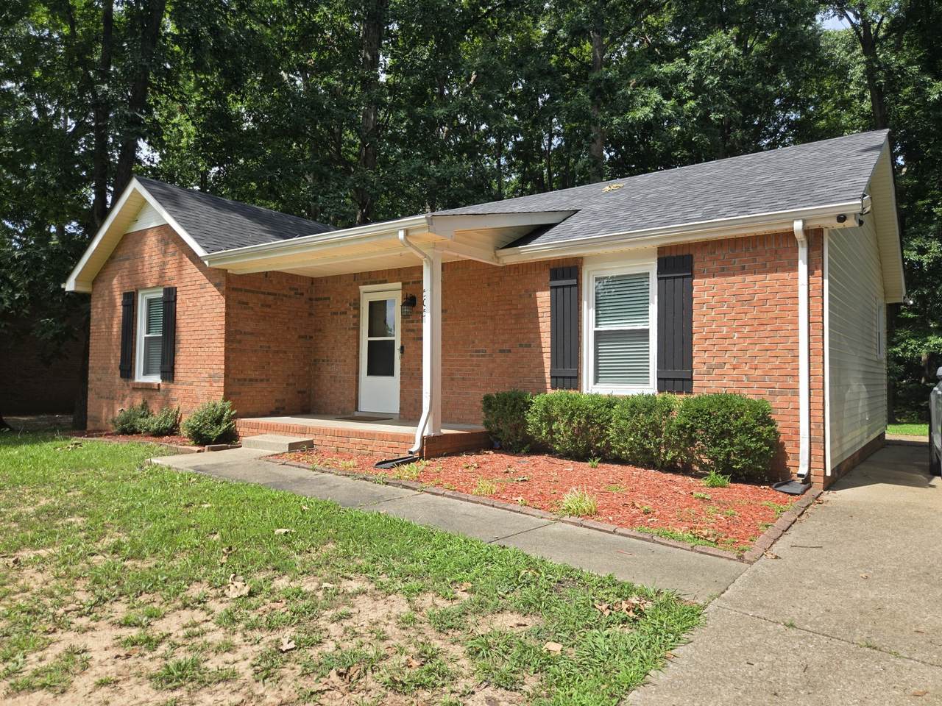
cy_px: 353
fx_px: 626
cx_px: 471
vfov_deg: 58.9
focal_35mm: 23
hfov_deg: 73.9
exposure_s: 1/2308
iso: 80
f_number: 1.8
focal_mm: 5.4
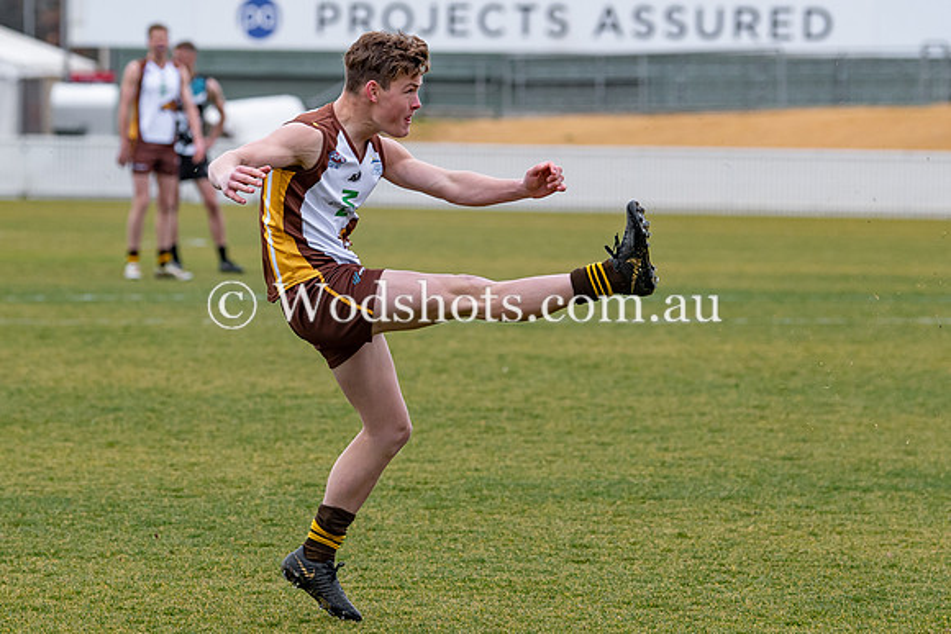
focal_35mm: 350
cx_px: 417
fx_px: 9248
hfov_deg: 5.9
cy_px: 394
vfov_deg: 3.9
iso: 280
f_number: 3.5
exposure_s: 1/1000
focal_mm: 135
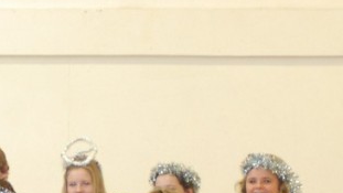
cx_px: -107
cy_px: 371
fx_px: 3293
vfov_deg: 3.3
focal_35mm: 362
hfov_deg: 5.9
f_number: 4
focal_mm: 70
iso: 1400
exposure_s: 1/60
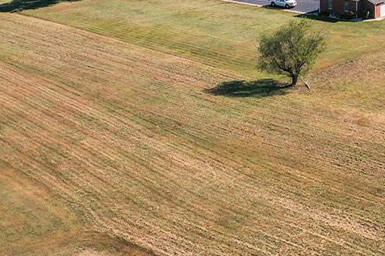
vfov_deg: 14.4
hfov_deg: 20.7
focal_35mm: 94
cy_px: 17
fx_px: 1005
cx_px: 416
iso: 100
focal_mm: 10.26
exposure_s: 1/640
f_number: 6.3
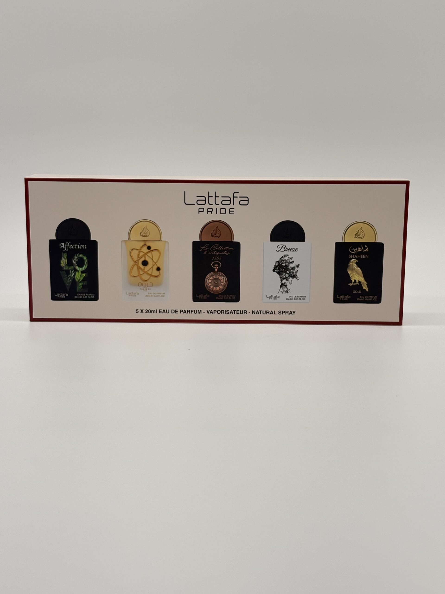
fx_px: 891
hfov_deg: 28.0
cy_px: 297
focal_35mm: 52
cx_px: 222
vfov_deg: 36.8
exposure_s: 1/687
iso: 32
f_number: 1.6
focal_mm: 5.96
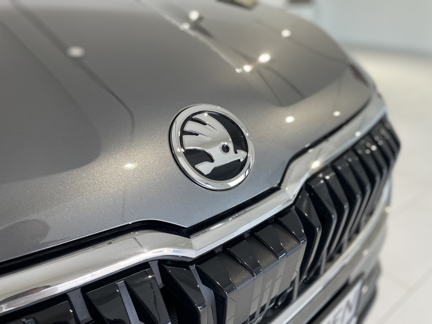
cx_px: 216
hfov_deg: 67.3
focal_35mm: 26
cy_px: 162
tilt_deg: -27.1
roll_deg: +0.1
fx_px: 324
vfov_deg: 53.1
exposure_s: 1/100
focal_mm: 4.2
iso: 40
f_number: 1.6
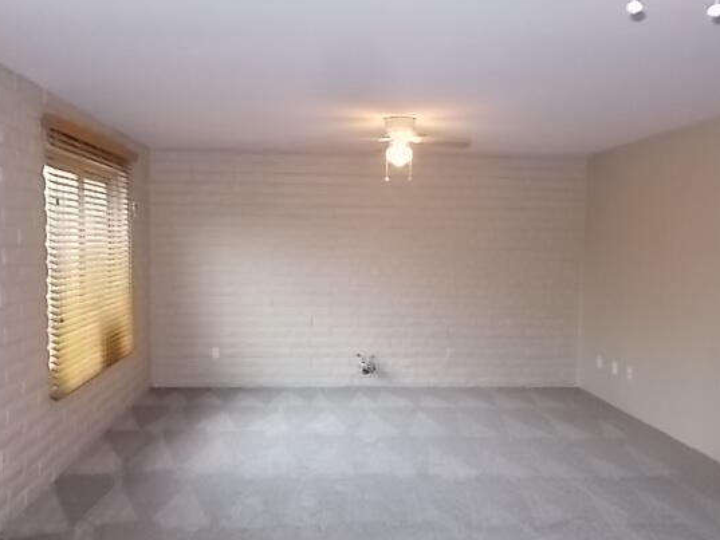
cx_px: 349
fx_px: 645
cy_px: 293
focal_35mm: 31
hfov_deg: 58.3
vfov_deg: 45.4
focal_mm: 4.6
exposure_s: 1/30
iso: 360
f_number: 3.2
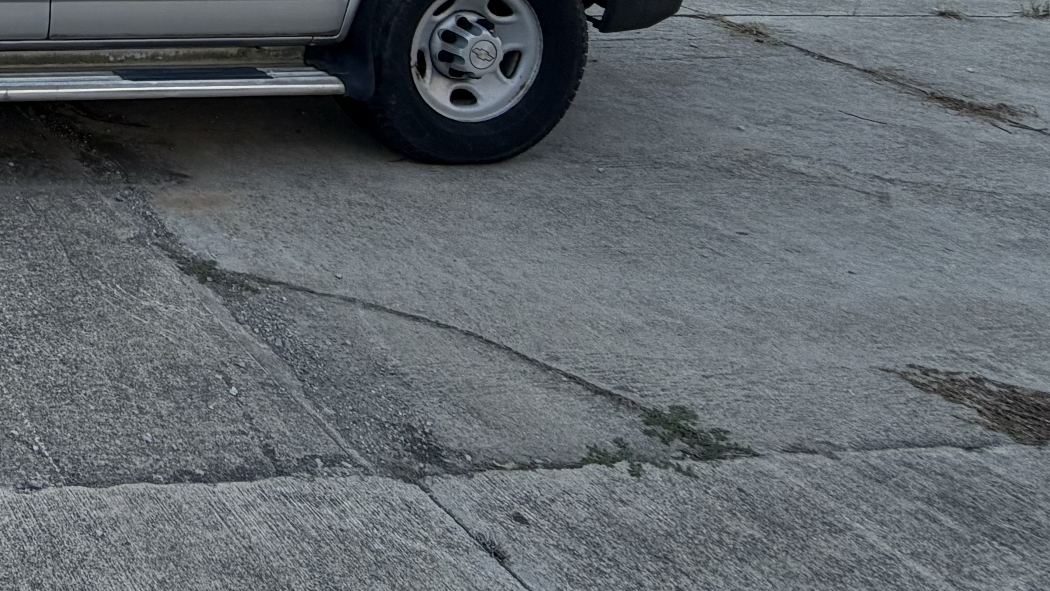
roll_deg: -1.5
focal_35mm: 41
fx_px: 1141
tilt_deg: -4.1
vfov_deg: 23.2
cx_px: -339
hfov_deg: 34.0
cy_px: -302
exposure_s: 1/502
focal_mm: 2.22
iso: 40
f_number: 2.2
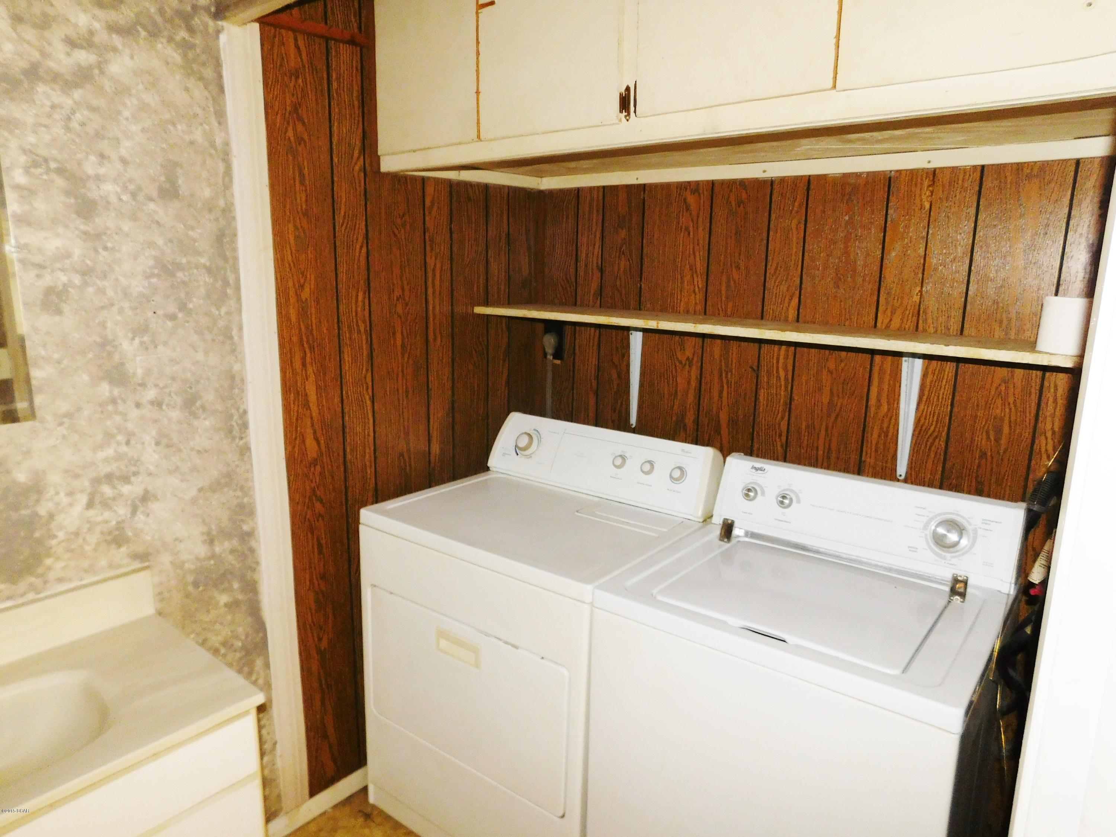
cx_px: 558
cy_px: 418
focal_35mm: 23
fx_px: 742
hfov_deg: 73.9
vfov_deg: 58.9
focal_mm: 4
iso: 200
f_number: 3
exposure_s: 1/30
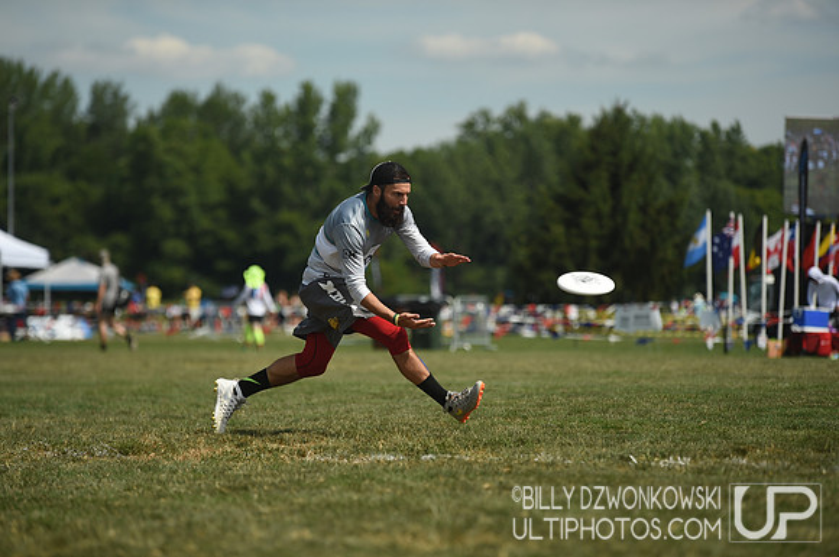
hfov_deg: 10.3
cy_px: 278
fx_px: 4655
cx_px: 420
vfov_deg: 6.8
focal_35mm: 200
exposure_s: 1/2000
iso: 100
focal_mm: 200
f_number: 3.5
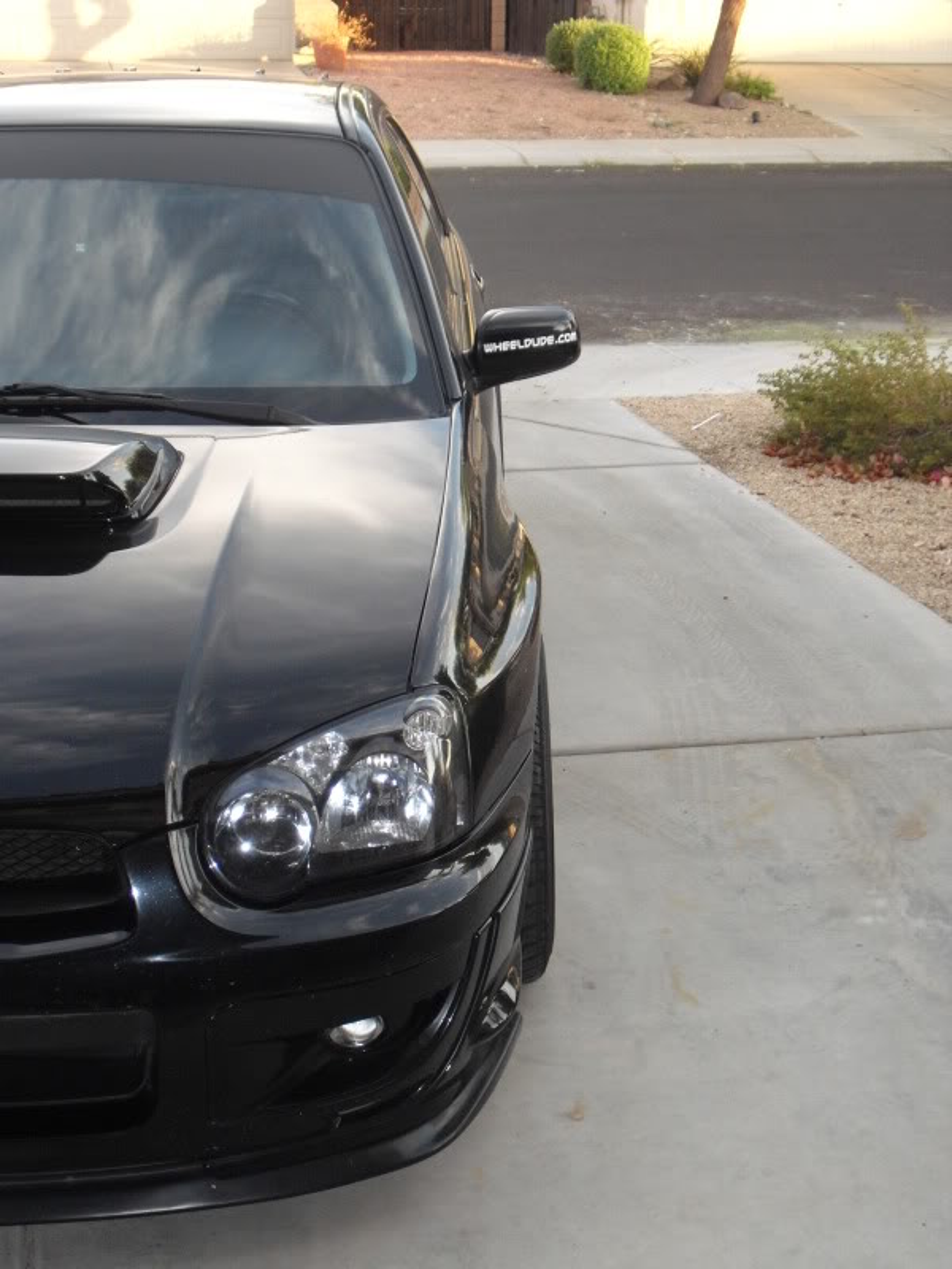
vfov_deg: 36.2
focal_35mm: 53
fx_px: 1943
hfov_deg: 27.5
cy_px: 634
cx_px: 476
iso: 400
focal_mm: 9.4
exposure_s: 1/80
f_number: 3.8
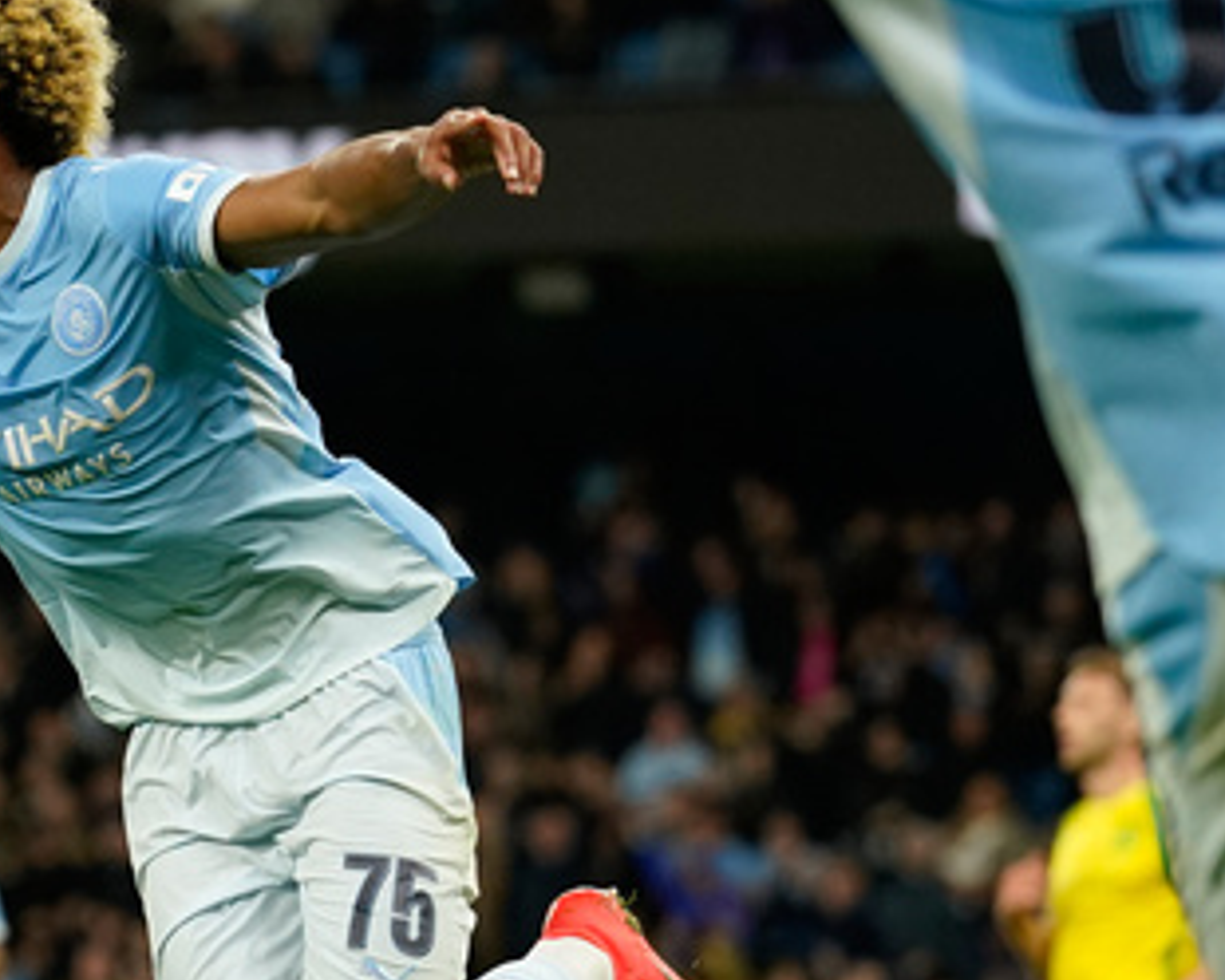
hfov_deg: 4.8
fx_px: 14611
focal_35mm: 403
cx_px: 134
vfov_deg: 3.8
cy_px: 514
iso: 2500
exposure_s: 1/1600
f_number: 2.8
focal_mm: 130
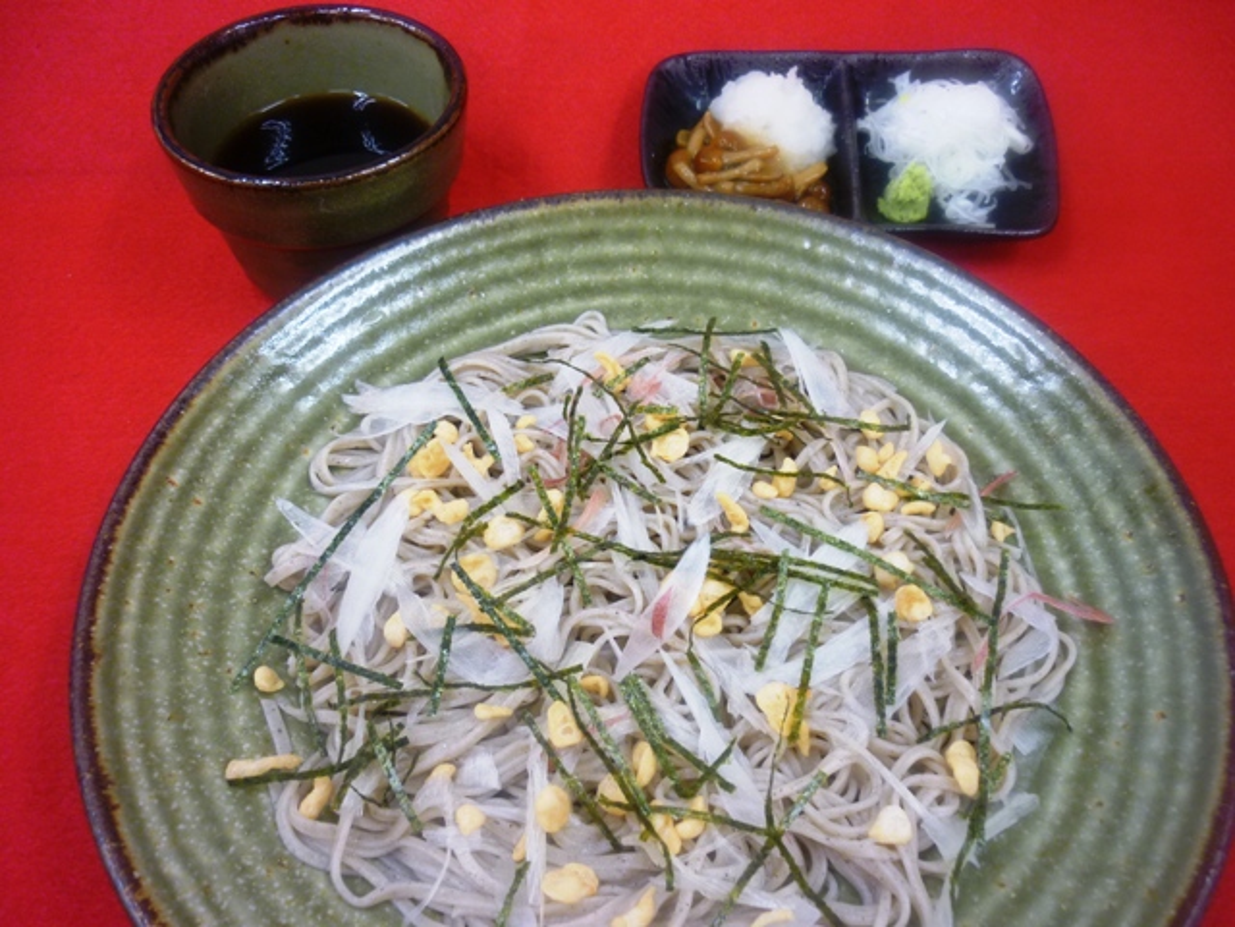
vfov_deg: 42.9
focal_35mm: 33
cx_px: 618
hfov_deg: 55.4
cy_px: 464
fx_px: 1177
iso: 125
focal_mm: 5.5
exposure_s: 1/30
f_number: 2.8
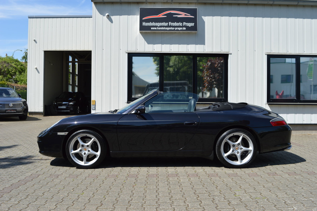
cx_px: 158
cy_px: 106
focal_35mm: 34
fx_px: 304
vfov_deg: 38.3
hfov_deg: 55.1
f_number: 8
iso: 100
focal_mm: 23
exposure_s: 1/250
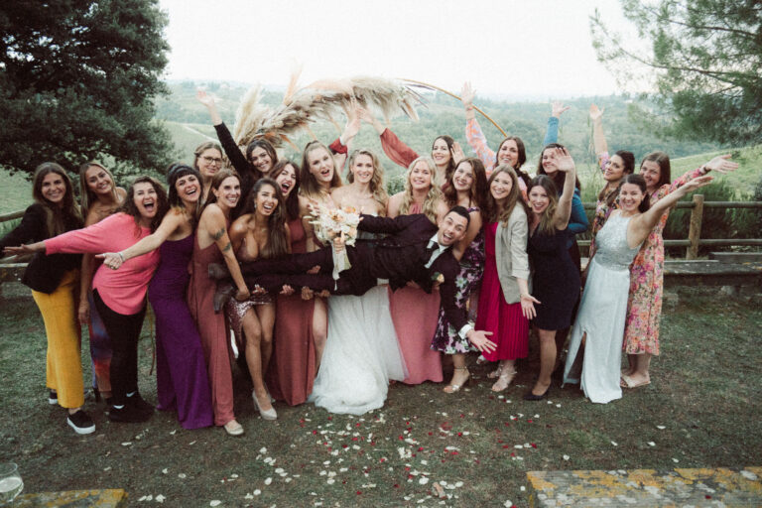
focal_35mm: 28
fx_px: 593
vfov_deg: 46.4
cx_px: 381
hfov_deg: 65.5
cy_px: 254
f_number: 2.8
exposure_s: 1/160
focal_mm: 28
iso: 1600
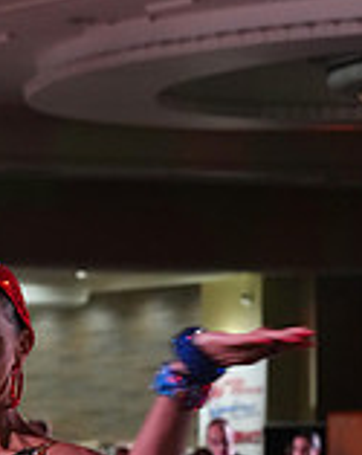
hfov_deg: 5.2
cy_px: 727
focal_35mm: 292
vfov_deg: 6.5
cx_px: -175
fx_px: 3922
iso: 4000
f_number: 5.6
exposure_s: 1/200
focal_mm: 84
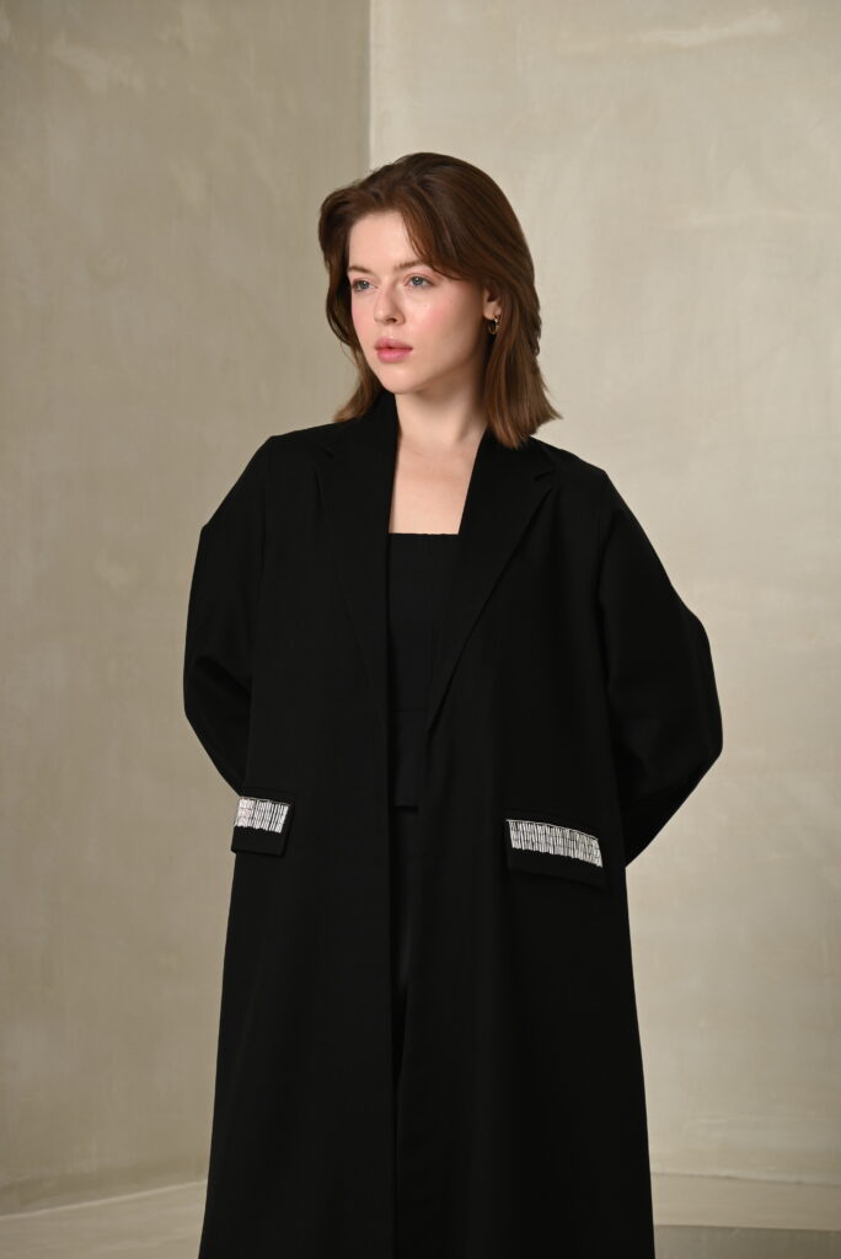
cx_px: 420
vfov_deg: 17.8
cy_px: 630
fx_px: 4024
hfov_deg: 11.9
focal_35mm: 115
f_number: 8
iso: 200
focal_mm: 115
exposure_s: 1/125
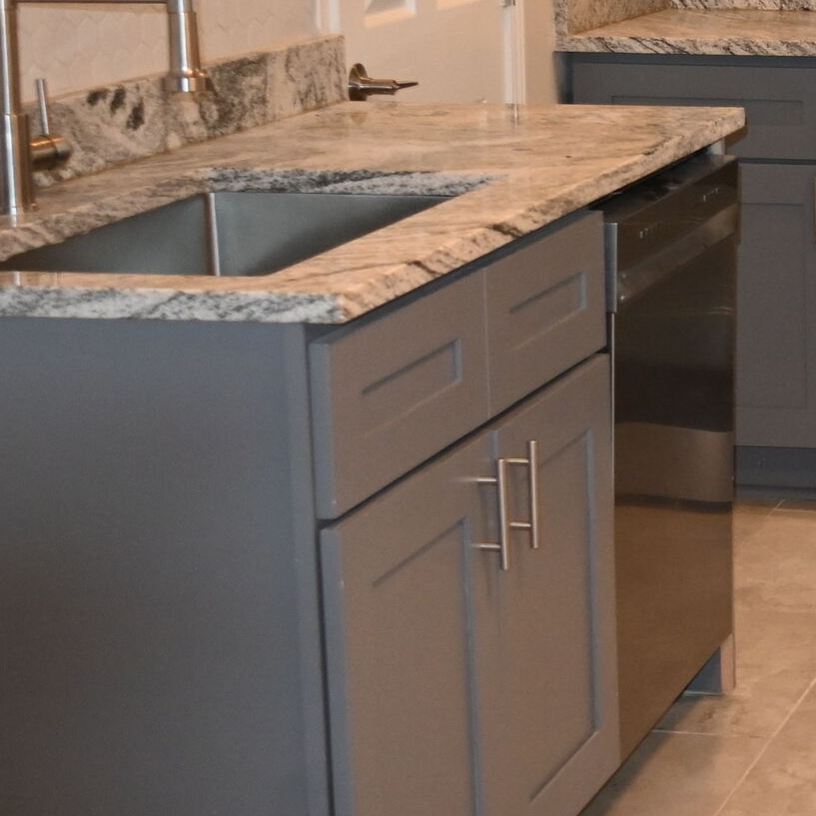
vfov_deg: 17.2
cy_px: 180
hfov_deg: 15.7
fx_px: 2683
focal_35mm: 101
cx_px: 1286
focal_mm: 21
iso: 1400
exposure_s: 1/60
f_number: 3.8
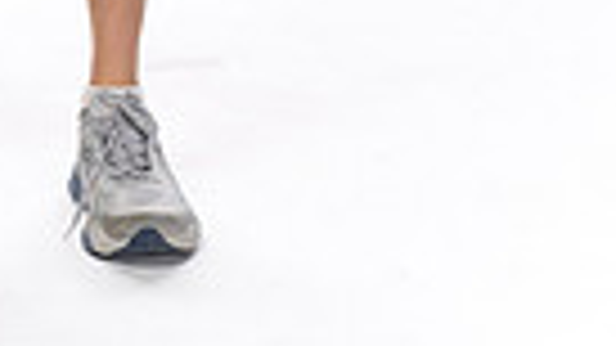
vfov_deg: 5.9
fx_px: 3135
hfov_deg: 11.2
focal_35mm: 192
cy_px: -643
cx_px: 67
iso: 640
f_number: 8
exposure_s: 1/250
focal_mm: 56
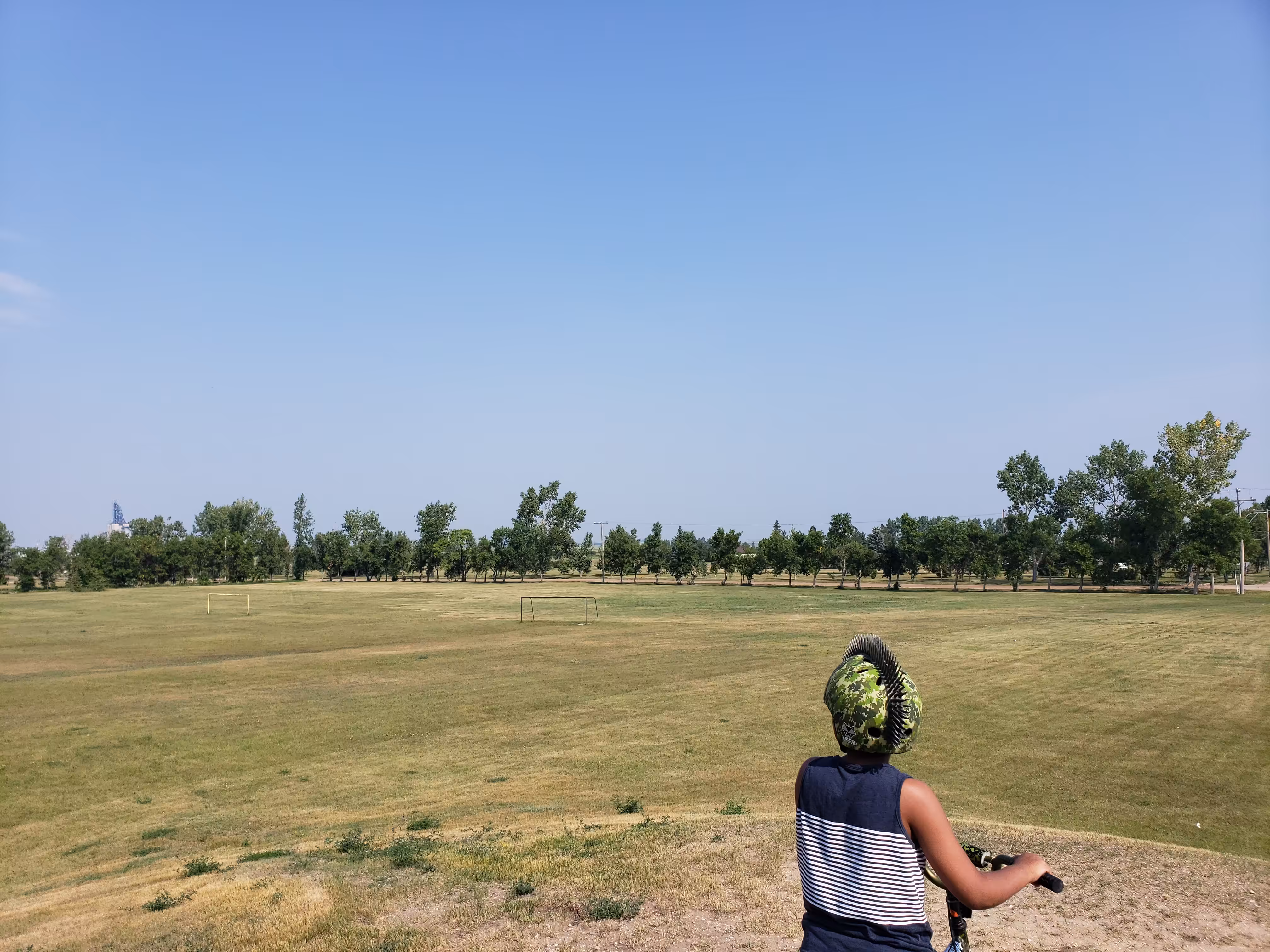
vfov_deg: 53.1
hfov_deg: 67.3
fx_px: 954
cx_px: 635
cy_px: 476
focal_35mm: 26
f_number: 2.4
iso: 50
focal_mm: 4.3
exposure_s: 1/1501
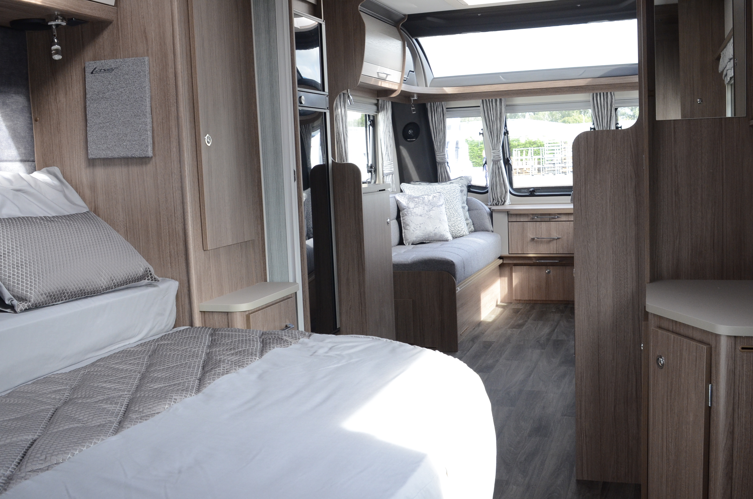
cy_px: 250
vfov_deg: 36.7
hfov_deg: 53.2
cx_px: 376
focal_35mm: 36
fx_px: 751
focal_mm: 24
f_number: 8
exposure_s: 1/30
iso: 1250
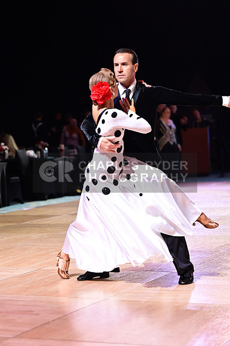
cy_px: 173
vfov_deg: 21.7
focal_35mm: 94
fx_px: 902
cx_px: 115
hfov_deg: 14.5
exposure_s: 1/400
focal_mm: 94
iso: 1600
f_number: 2.8
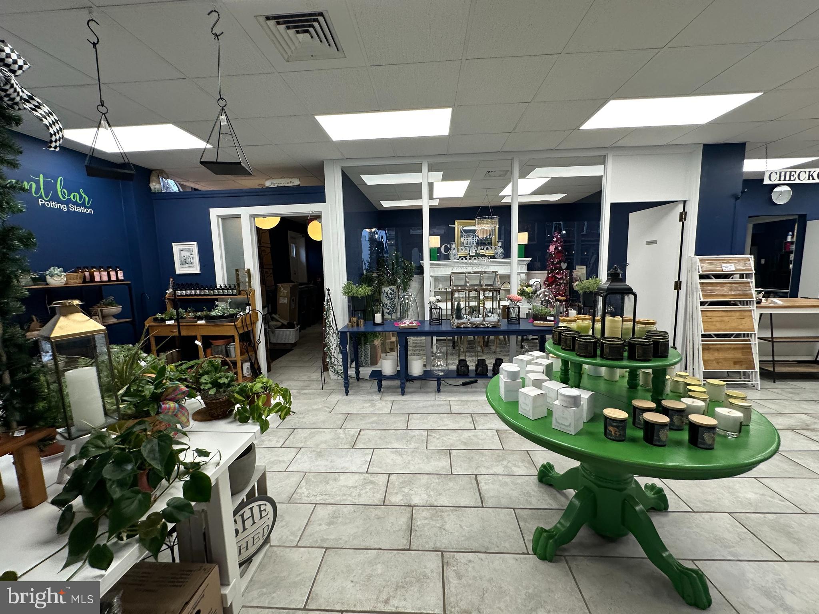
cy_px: 307
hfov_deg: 102.1
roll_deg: -0.7
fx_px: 331
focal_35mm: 14
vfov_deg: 85.7
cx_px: 410
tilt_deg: -6.2
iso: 160
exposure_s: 1/120
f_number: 2.2
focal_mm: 2.22
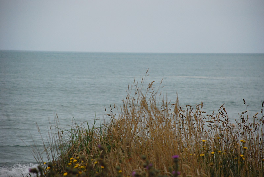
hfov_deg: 10.1
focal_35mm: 202
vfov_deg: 6.8
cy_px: 88
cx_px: 132
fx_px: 1487
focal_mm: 135
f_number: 5.6
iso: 400
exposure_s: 1/2000
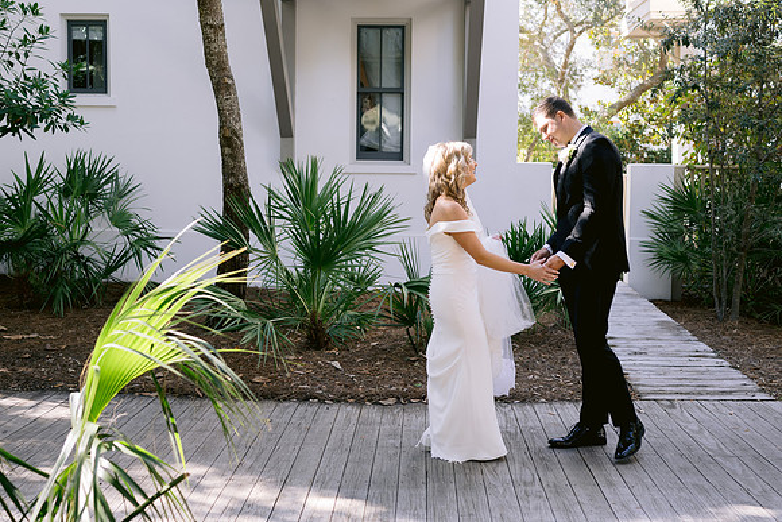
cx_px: 392
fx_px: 955
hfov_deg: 44.5
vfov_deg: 30.5
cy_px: 215
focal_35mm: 44
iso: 200
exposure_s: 1/200
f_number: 2.8
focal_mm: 35
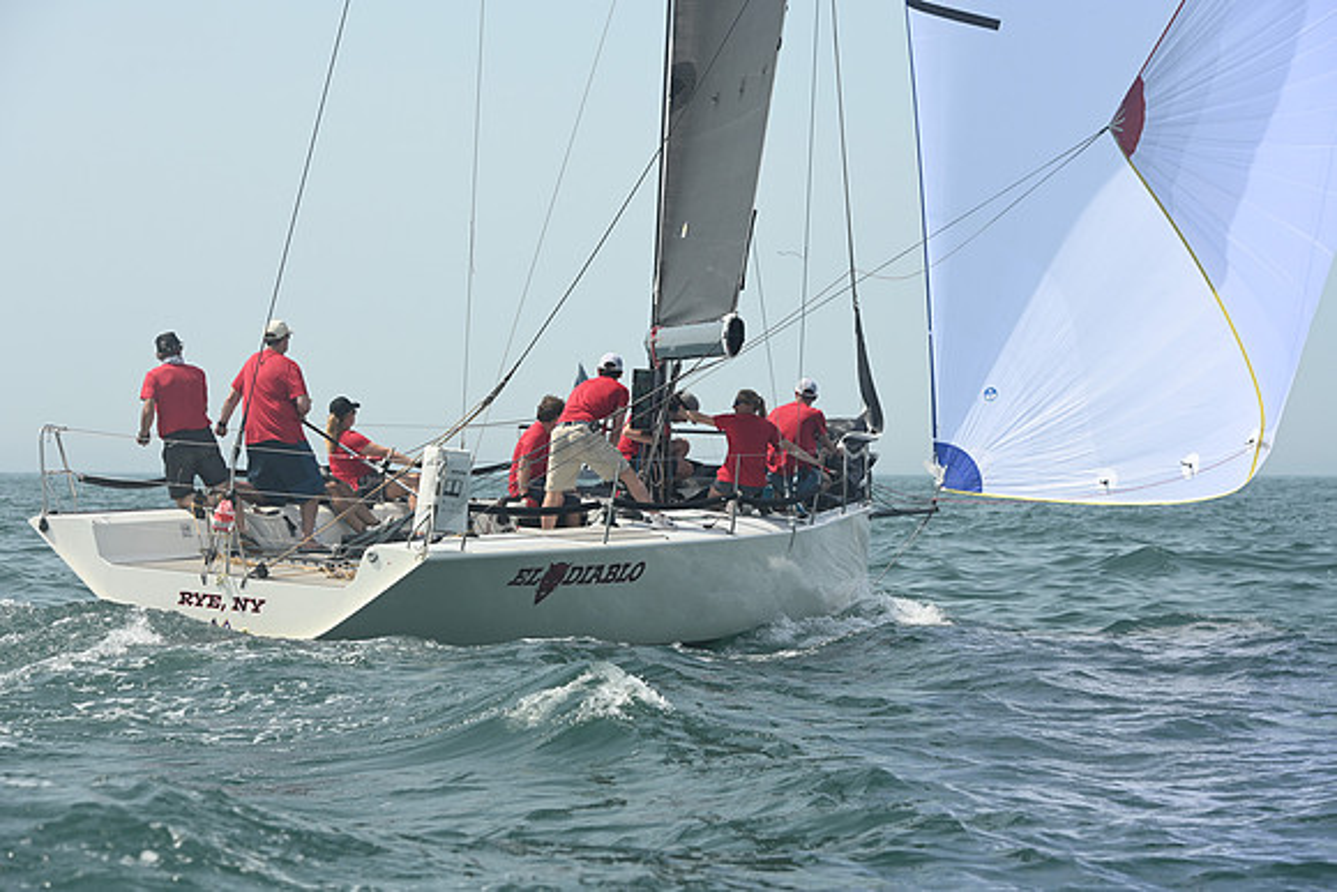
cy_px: 446
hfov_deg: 18.3
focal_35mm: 112
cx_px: 668
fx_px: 4160
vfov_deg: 12.2
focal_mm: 112
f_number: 7.1
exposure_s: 1/1250
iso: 320
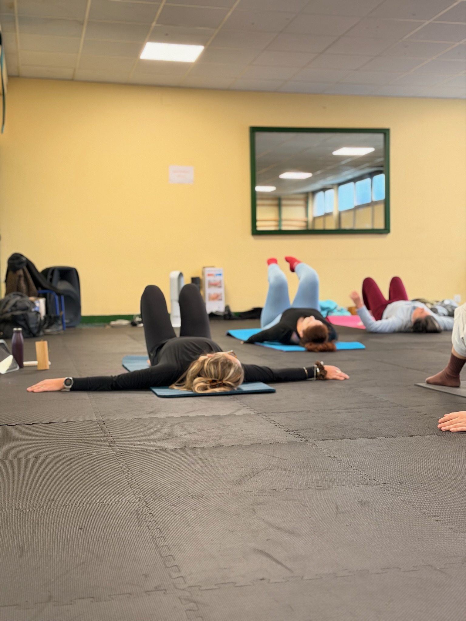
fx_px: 862
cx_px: 233
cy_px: 310
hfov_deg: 30.3
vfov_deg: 39.7
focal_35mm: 48
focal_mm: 6.76
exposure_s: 1/50
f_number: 1.78
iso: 250
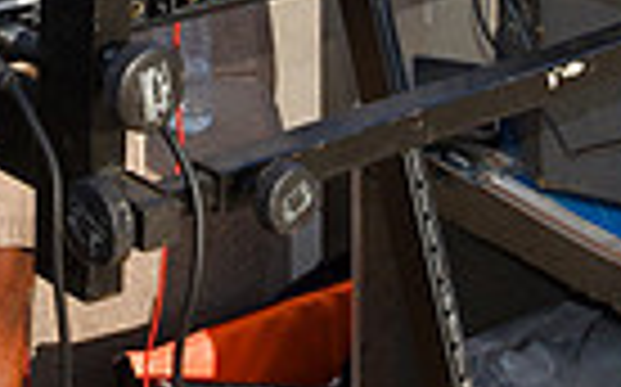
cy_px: -443
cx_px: 50
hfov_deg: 13.8
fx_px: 2537
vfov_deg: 8.2
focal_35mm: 150
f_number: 16
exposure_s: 1/200
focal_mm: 35
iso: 200
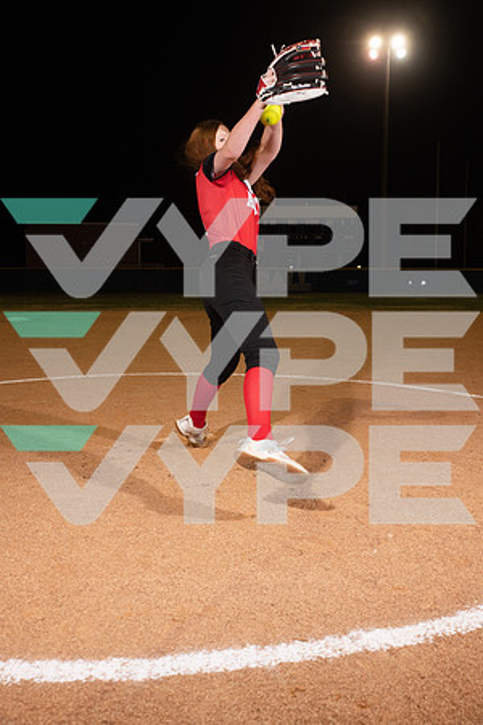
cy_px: 362
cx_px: 242
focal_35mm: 36
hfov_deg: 36.9
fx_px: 724
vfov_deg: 53.1
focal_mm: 36
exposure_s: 1/500
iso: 1000
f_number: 6.3
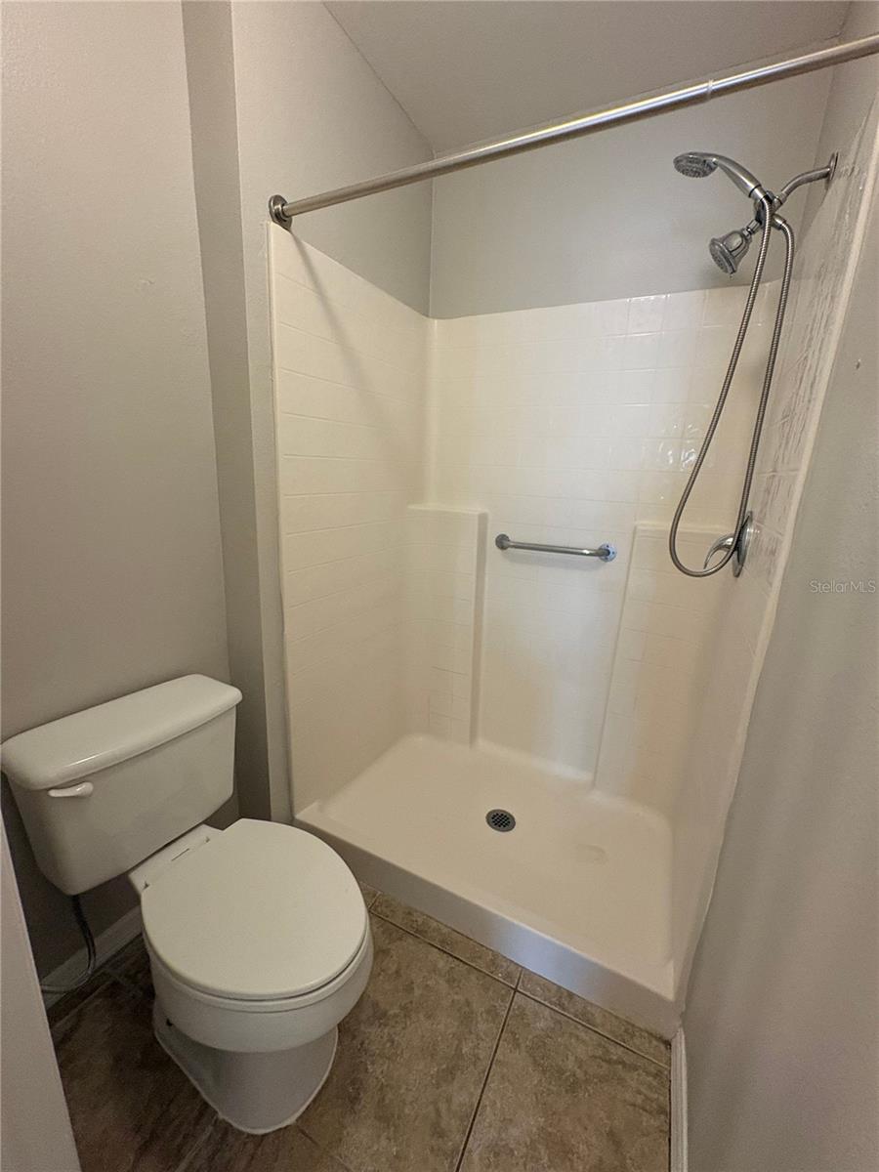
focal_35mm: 14
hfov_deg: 85.7
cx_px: 440
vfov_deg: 102.1
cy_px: 586
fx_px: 474
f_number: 2.2
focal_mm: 2.22
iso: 500
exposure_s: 1/60
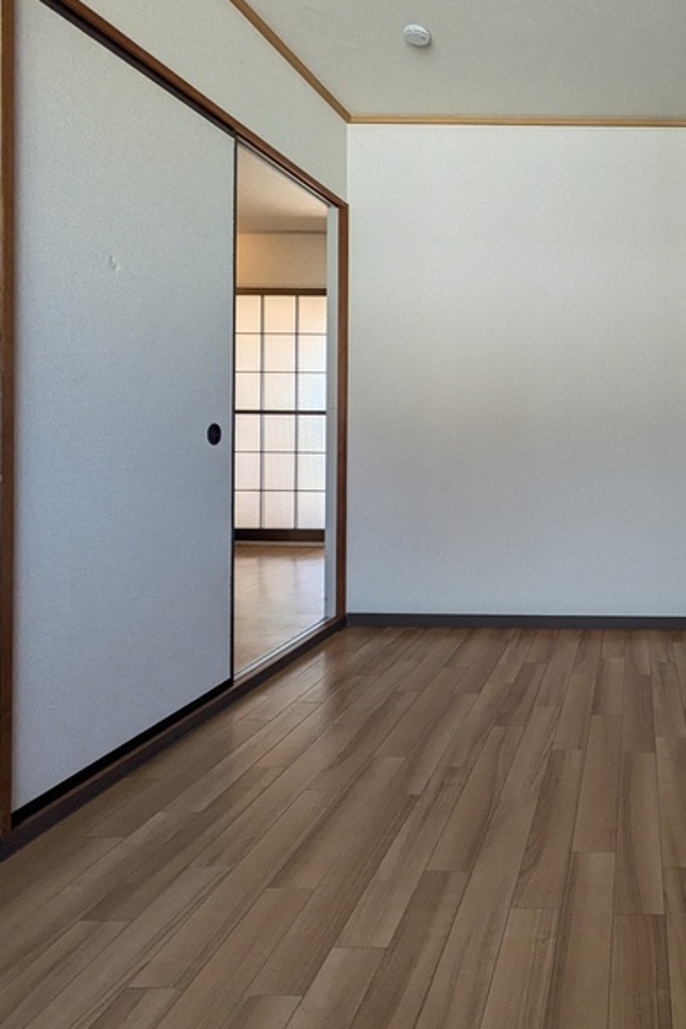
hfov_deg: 47.1
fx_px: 686
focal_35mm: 24
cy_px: 426
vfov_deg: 73.2
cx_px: 635
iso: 49
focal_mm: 1.83
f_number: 2.2
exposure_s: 1/189
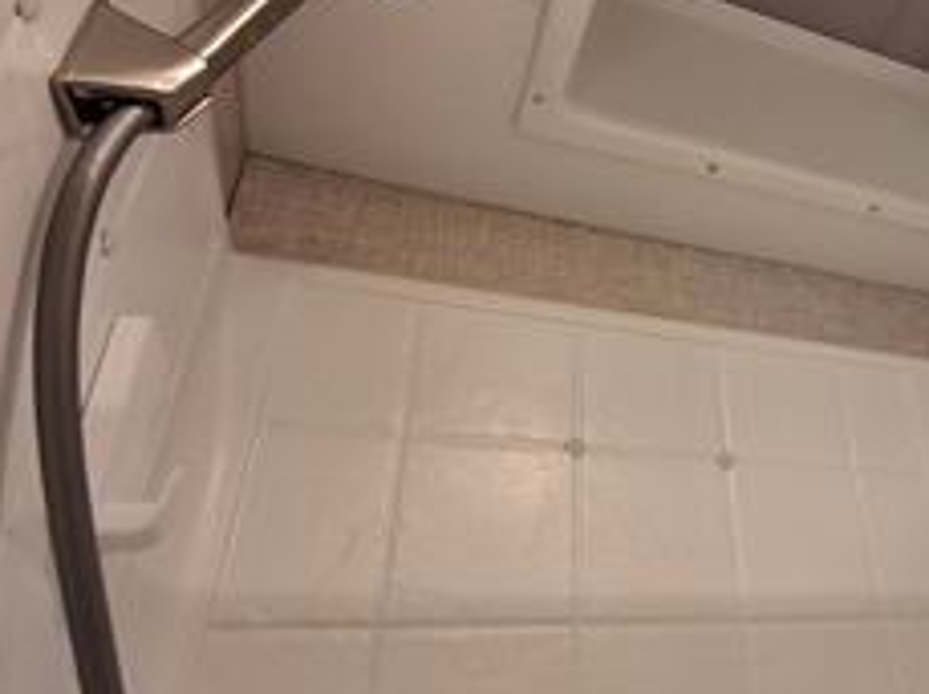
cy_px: 333
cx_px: 726
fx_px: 750
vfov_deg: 49.6
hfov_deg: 59.2
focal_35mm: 28
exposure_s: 1/40
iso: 64
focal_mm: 1.64
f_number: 2.2
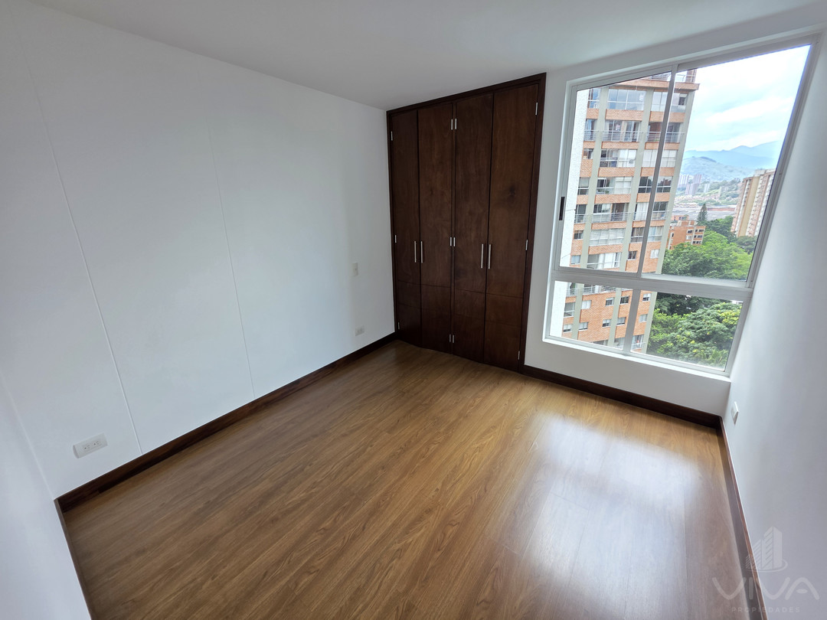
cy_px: 310
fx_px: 311
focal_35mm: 13
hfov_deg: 106.2
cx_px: 414
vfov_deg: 89.9
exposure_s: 1/120
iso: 32
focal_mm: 2.2
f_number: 1.9
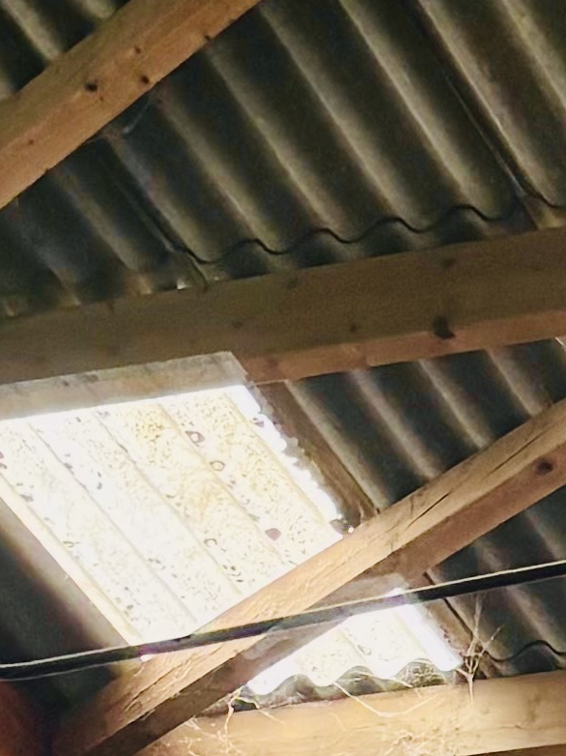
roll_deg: -0.4
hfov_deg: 7.2
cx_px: 1485
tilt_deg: +6.1
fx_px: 4144
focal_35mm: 190
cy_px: 2071
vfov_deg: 8.9
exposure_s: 1/187
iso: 40
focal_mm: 5.96
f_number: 1.6
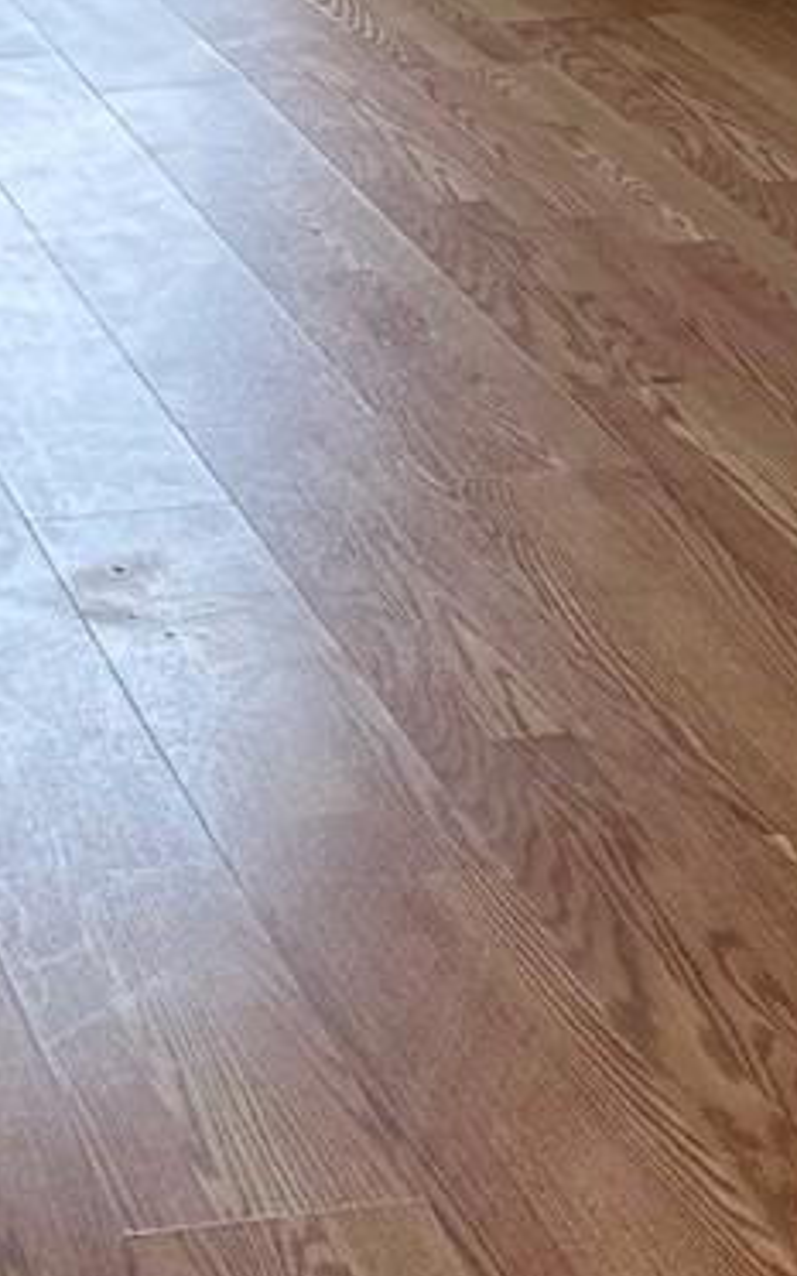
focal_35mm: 109
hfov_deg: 11.8
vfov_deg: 18.1
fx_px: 3790
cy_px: -284
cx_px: -140
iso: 80
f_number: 1.78
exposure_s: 1/120
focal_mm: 6.86
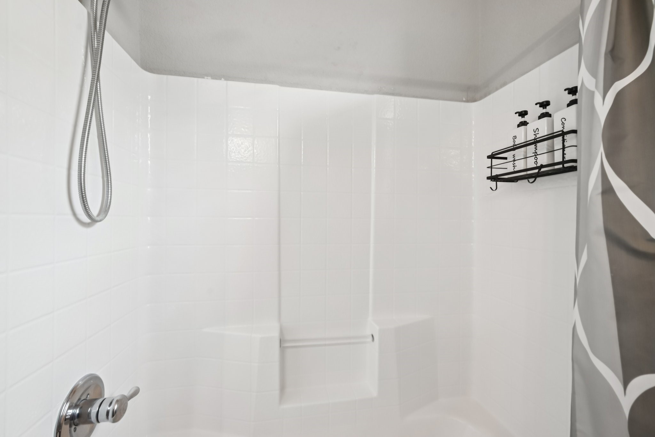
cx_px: 328
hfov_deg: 98.5
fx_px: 282
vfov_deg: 75.5
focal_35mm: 16
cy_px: 218
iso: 400
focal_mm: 15.5
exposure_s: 1/13
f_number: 8
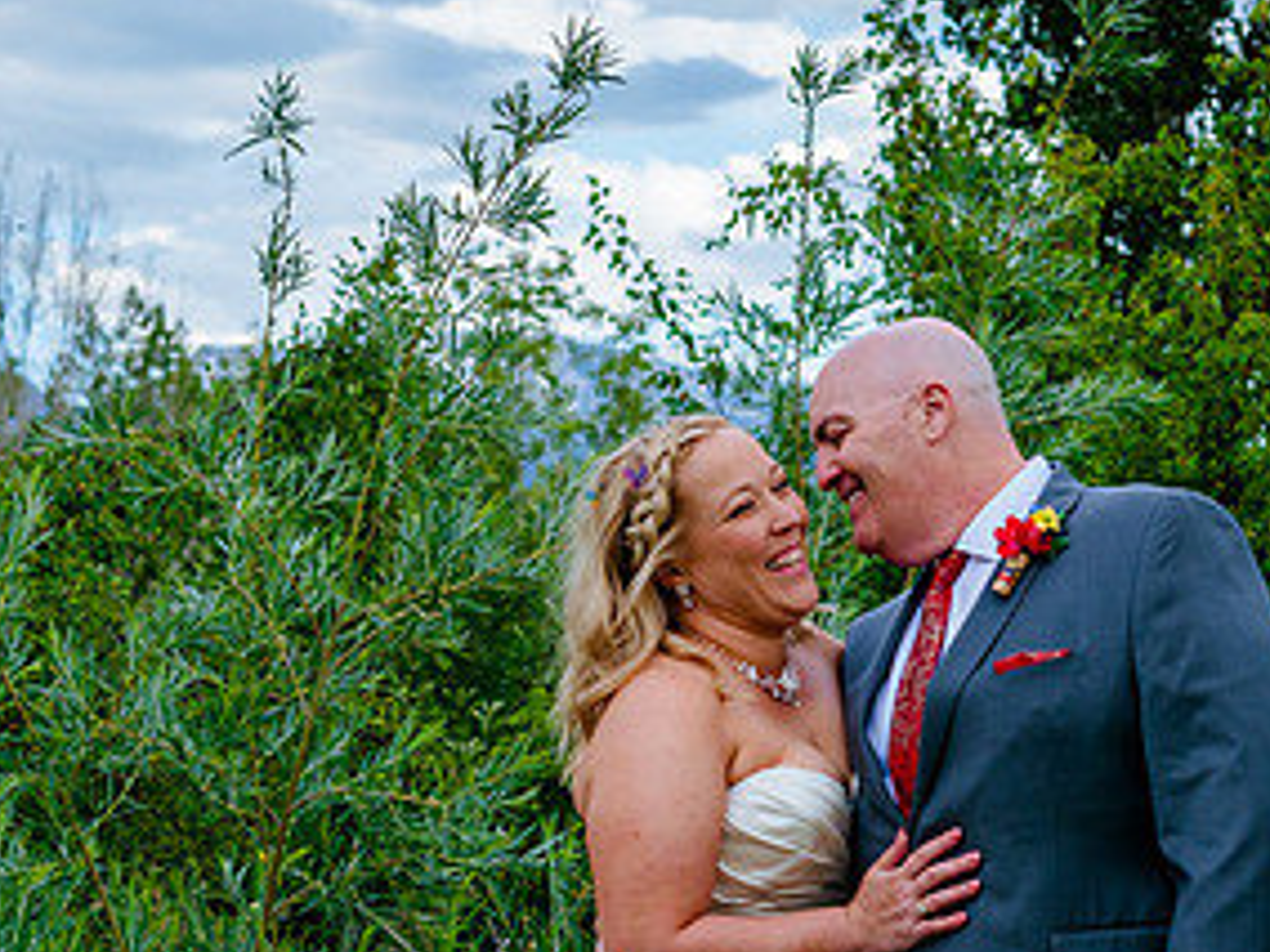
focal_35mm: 135
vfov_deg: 11.0
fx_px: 4953
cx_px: 577
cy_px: 678
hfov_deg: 14.6
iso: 640
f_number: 5
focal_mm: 55
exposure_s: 1/500
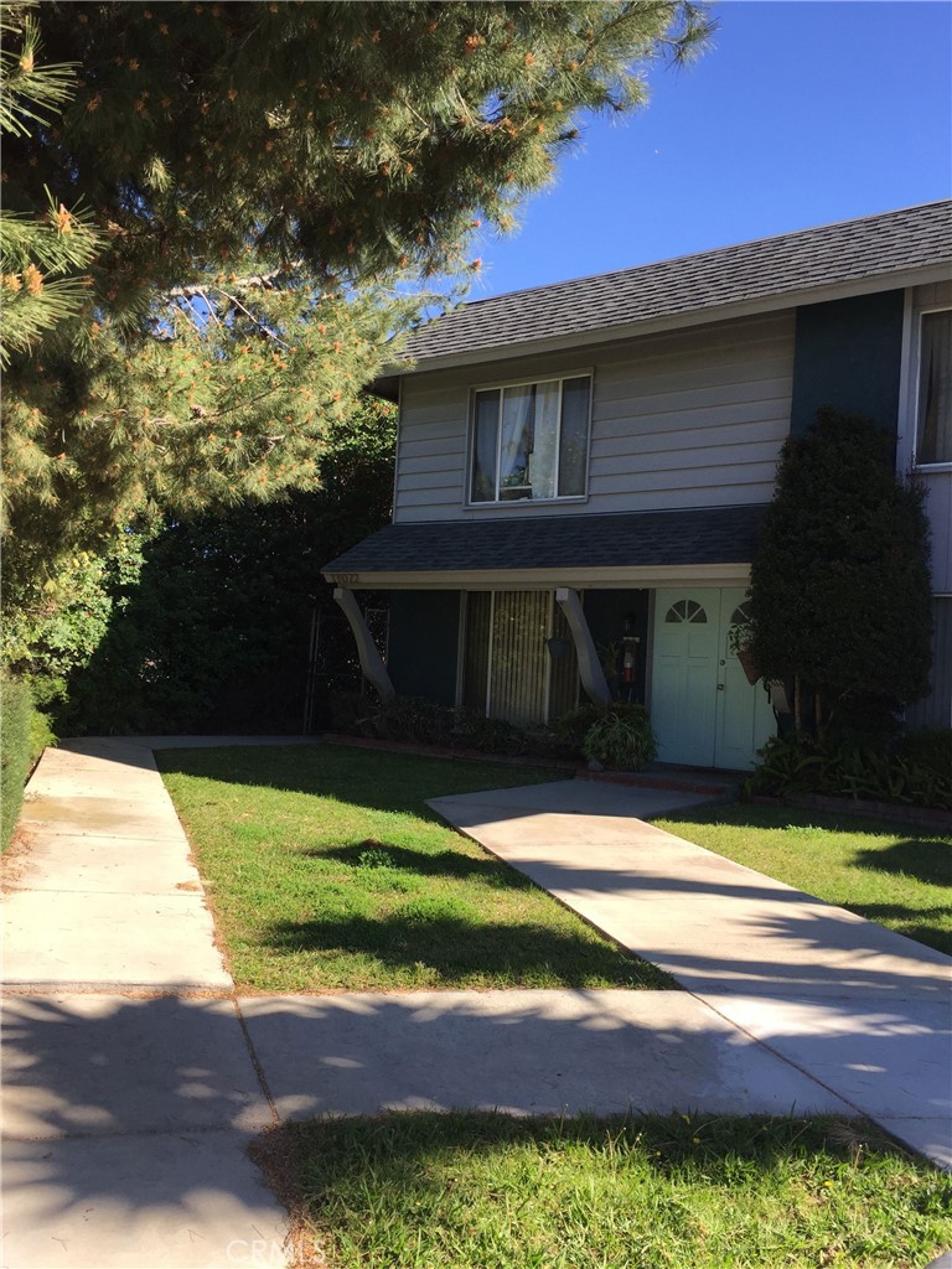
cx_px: 476
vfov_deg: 61.7
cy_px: 634
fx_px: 1063
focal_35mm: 29
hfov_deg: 48.2
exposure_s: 1/842
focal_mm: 4.15
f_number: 2.2
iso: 32
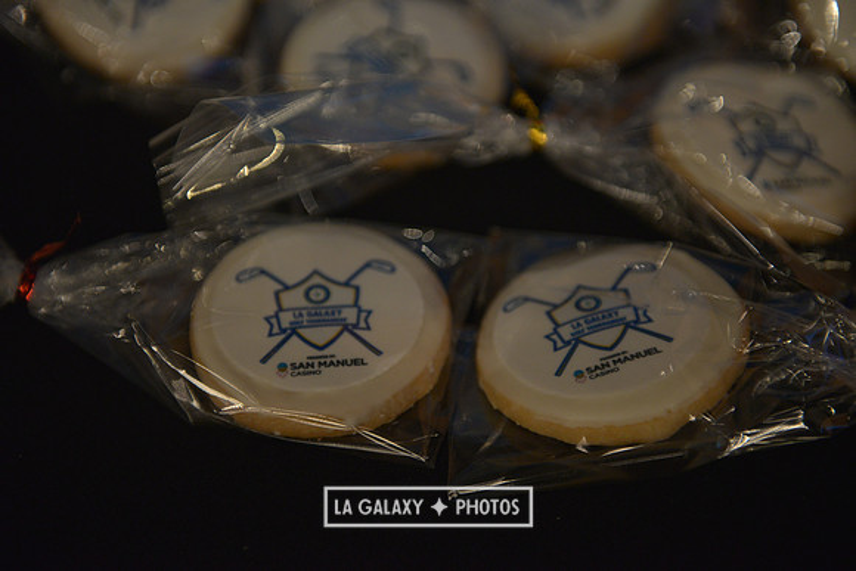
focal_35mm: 70
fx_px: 1665
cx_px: 428
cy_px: 286
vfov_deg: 19.5
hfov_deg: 28.8
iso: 1600
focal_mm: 70
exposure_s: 1/200
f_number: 2.8
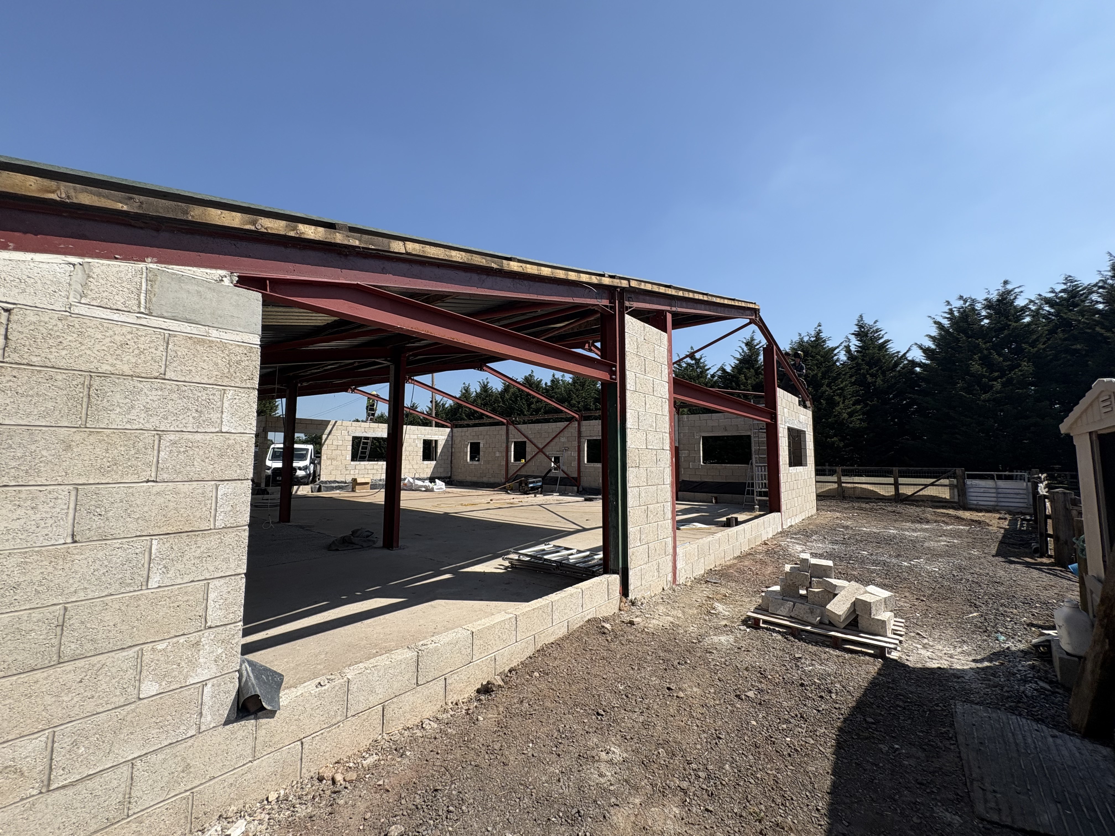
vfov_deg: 85.7
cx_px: 558
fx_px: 451
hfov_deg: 102.1
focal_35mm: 14
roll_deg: +0.4
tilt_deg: +3.7
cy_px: 418
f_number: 2.2
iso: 50
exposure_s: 1/1637
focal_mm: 2.22
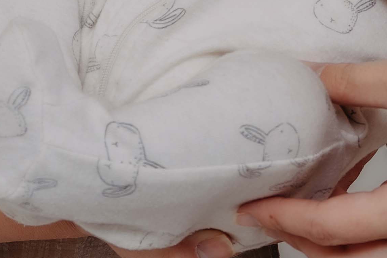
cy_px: -563
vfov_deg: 5.3
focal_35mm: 244
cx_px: 119
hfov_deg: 8.4
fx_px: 2623
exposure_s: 1/100
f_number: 4
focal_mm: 35
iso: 100
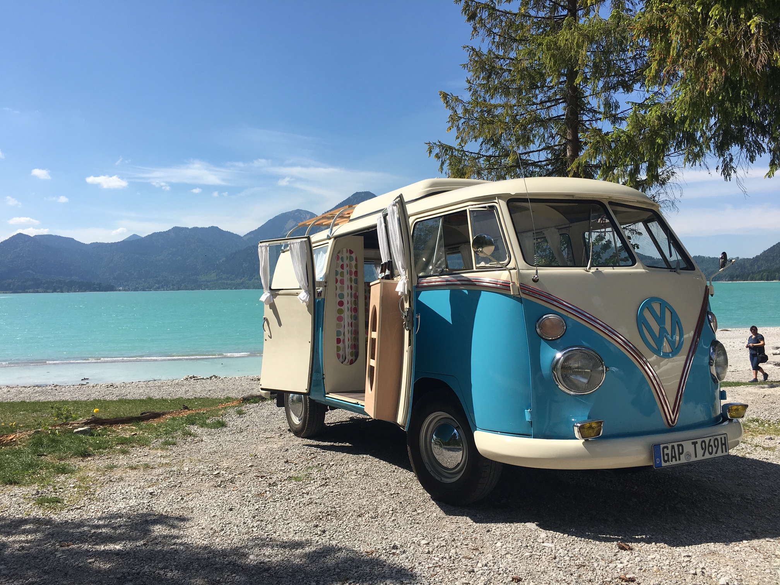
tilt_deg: -1.6
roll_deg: +0.3
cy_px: 292
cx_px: 390
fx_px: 653
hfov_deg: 61.7
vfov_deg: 48.2
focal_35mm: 29
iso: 25
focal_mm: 4.15
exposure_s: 1/2198
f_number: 2.2
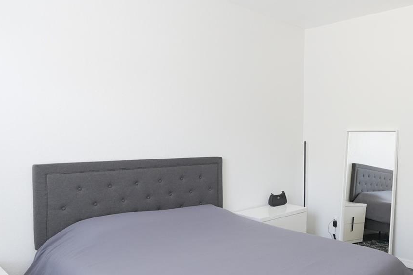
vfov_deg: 43.5
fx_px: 344
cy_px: 154
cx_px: 308
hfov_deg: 58.8
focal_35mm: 30
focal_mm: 11
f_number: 1.8
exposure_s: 1/30
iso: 160
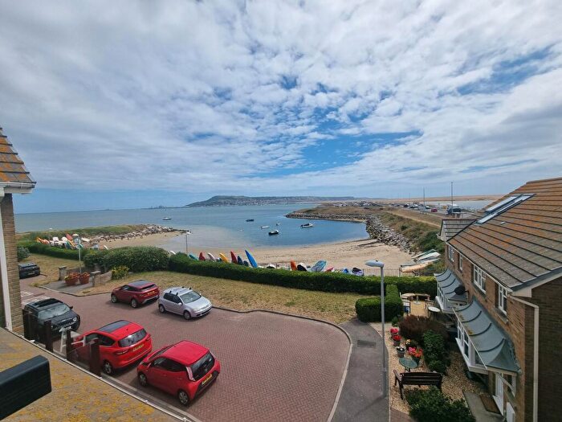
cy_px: 211
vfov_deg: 89.9
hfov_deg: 106.2
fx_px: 211
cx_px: 281
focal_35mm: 13
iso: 50
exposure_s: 1/4784
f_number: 2.2
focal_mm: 2.2
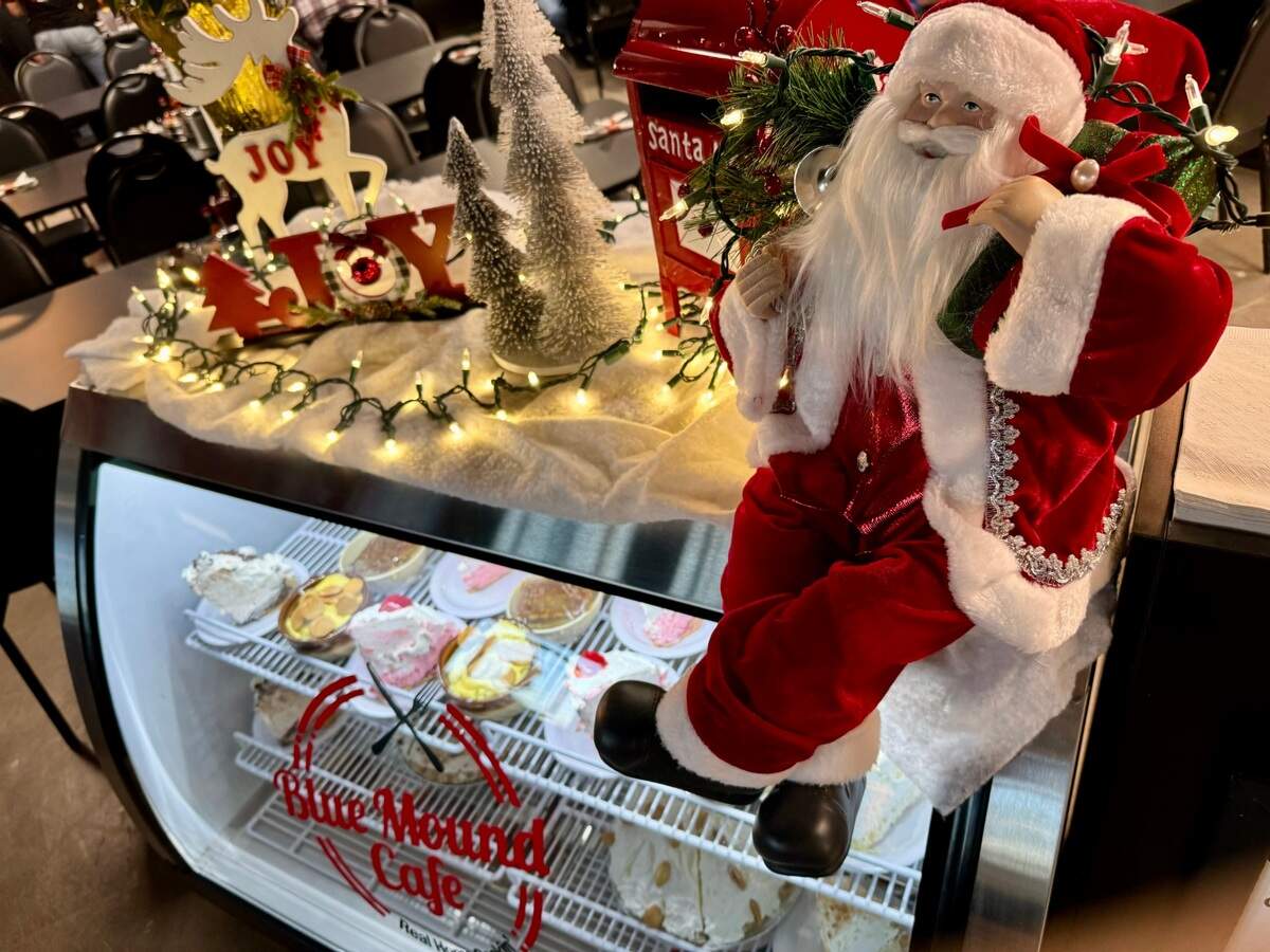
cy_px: 476
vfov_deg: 56.8
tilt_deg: -38.4
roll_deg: +14.2
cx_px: 635
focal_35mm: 24
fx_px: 881
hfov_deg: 71.6
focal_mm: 6.86
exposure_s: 1/60
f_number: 1.78
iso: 160
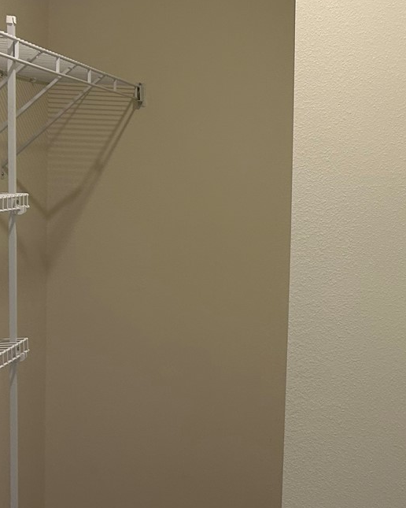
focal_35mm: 63
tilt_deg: -4.0
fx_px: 946
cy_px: 228
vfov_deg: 30.0
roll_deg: -2.1
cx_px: 411
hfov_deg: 23.2
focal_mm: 5.7
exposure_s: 1/120
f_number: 1.5
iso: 100
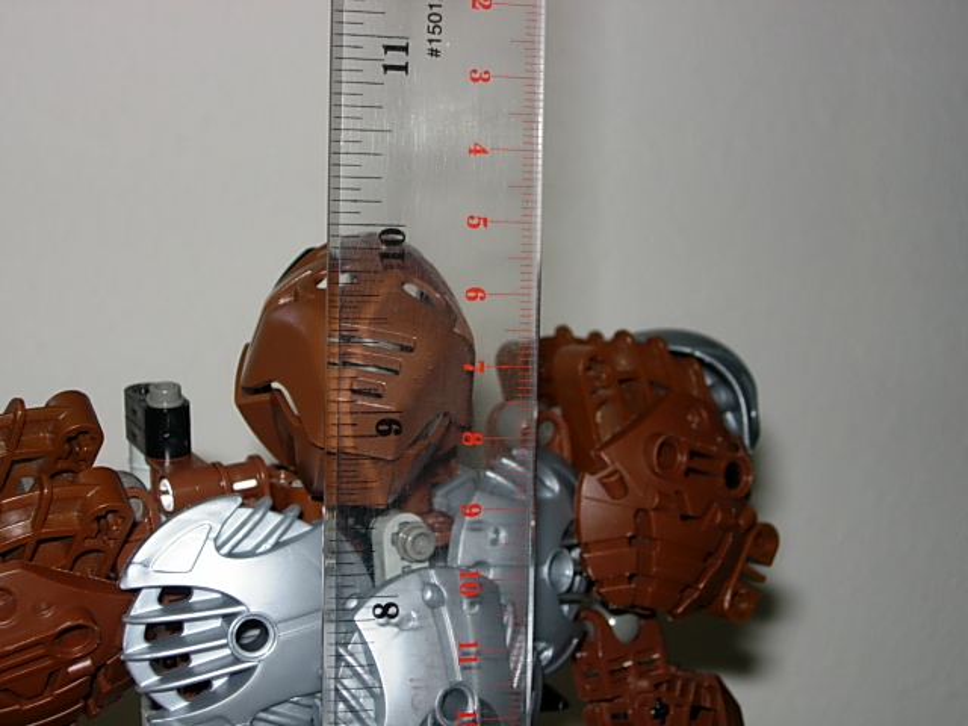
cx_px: 484
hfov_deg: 27.0
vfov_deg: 20.4
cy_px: 363
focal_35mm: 72
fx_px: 2013
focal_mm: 14.9
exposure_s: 1/64
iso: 79
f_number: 3.7
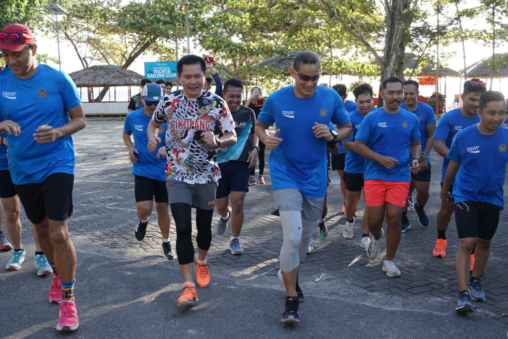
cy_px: 170
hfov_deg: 46.4
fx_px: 593
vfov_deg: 31.9
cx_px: 254
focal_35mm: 42
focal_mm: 28
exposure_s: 1/250
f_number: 5.6
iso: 400
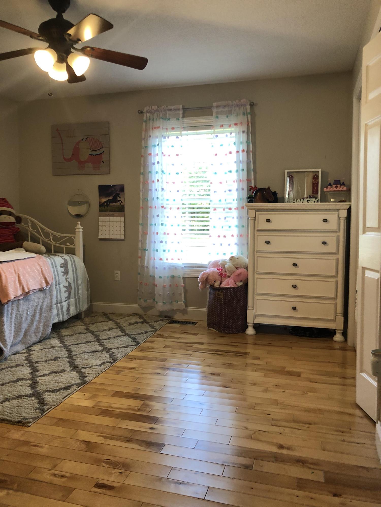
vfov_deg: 63.4
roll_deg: -0.6
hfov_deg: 49.7
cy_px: 254
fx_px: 411
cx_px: 190
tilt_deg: -3.5
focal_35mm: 28
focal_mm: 4
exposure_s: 1/30
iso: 40
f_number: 1.8
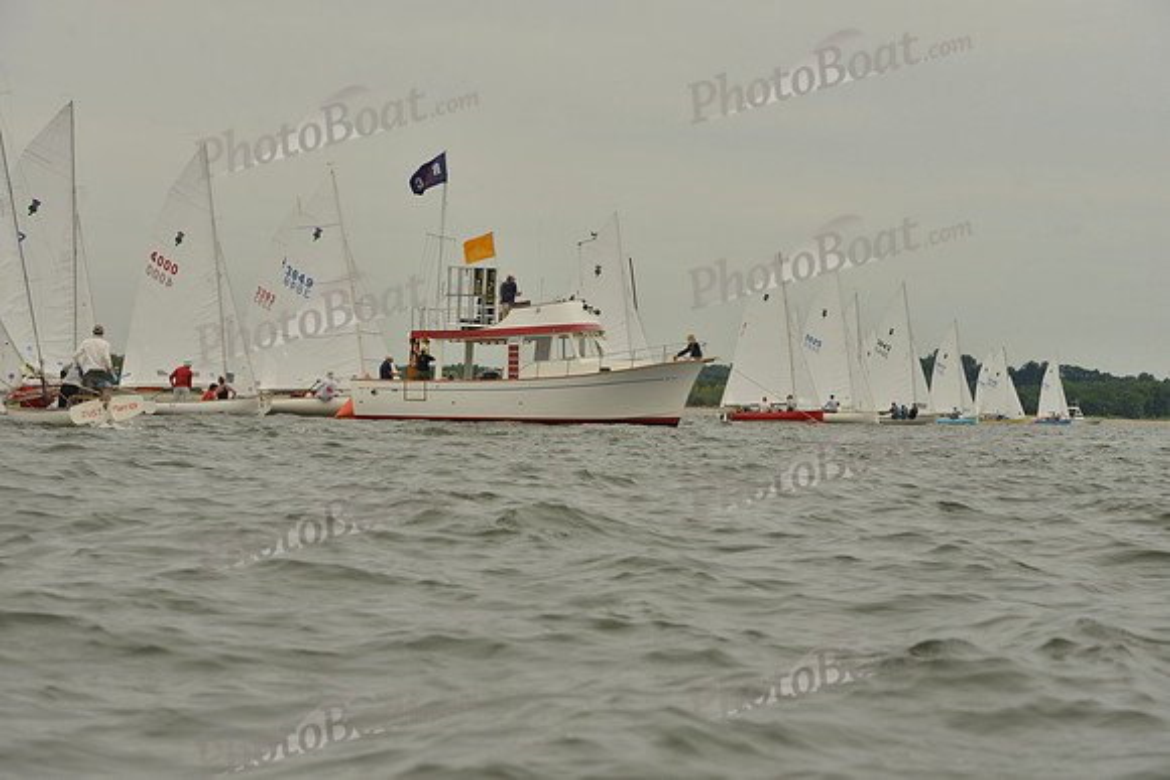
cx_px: 585
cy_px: 390
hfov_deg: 28.8
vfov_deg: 19.5
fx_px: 2275
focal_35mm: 70
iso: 400
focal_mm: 70
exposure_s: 1/2000
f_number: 8
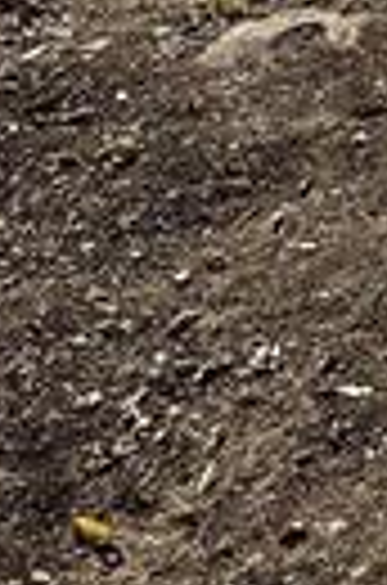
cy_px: -796
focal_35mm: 148
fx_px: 2399
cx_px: 792
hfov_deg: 8.7
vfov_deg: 11.6
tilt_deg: -0.8
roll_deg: -0.6
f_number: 1.78
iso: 80
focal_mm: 6.86
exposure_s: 1/7042
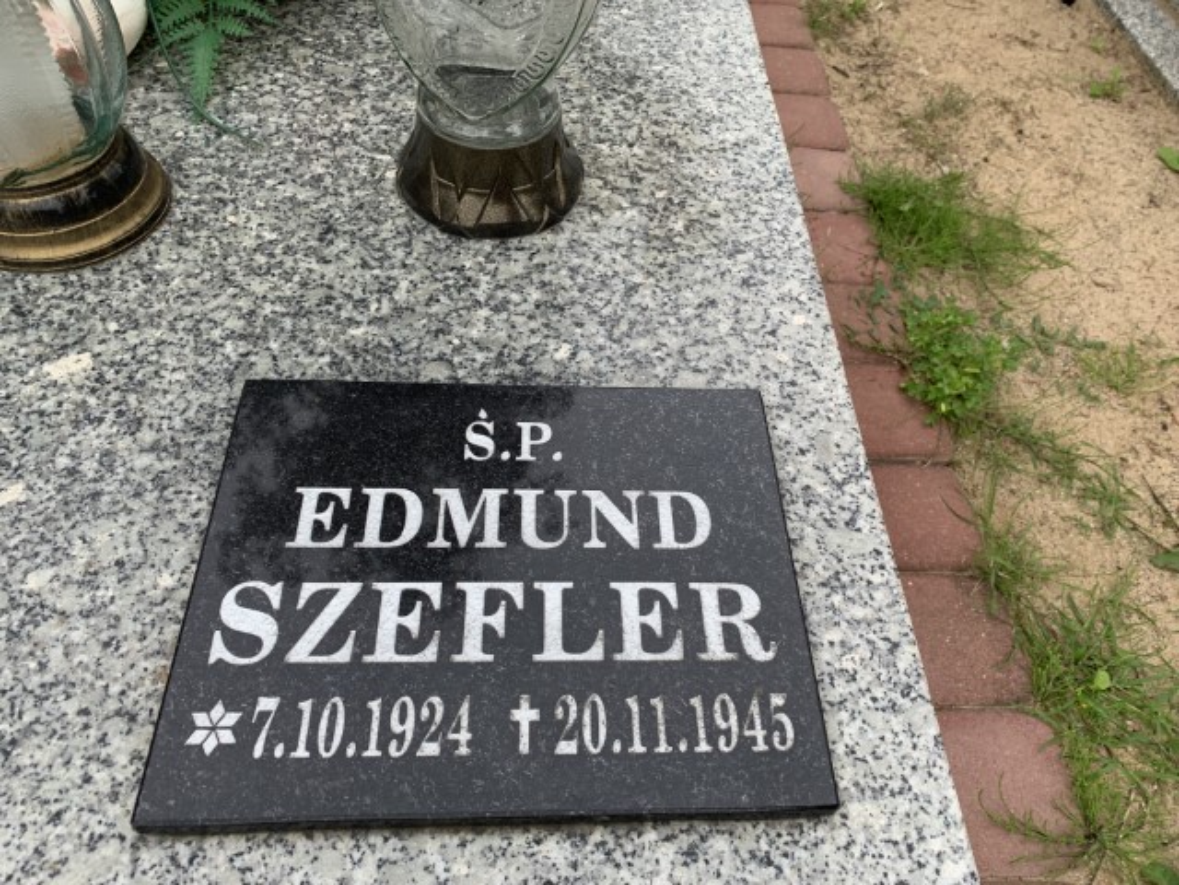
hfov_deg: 67.3
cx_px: 590
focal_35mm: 26
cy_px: 442
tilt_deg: -49.3
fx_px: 886
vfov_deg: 53.1
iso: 25
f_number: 1.8
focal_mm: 4.25
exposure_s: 1/783
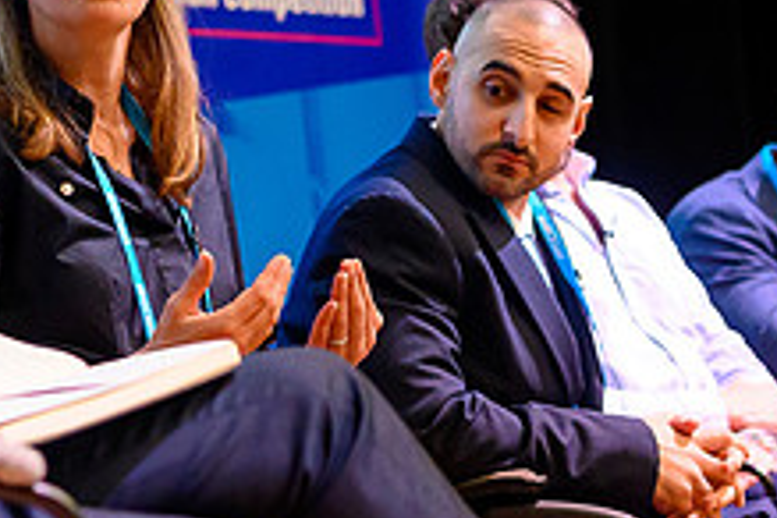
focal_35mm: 199
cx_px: 153
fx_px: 4295
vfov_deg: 6.9
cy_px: -50
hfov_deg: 10.3
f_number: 2.8
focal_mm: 50
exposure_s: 1/200
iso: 3200
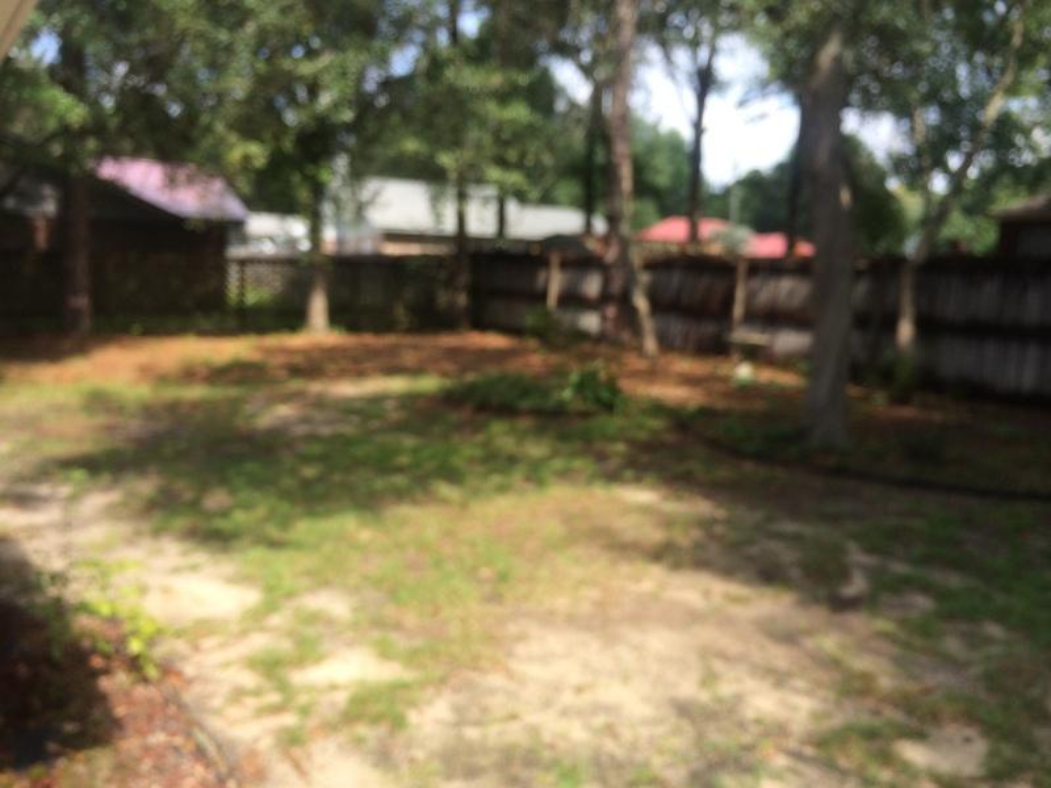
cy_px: 394
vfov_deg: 46.8
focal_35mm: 30
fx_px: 911
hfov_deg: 60.0
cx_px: 526
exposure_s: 1/436
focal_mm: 4.12
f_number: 2.2
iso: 32
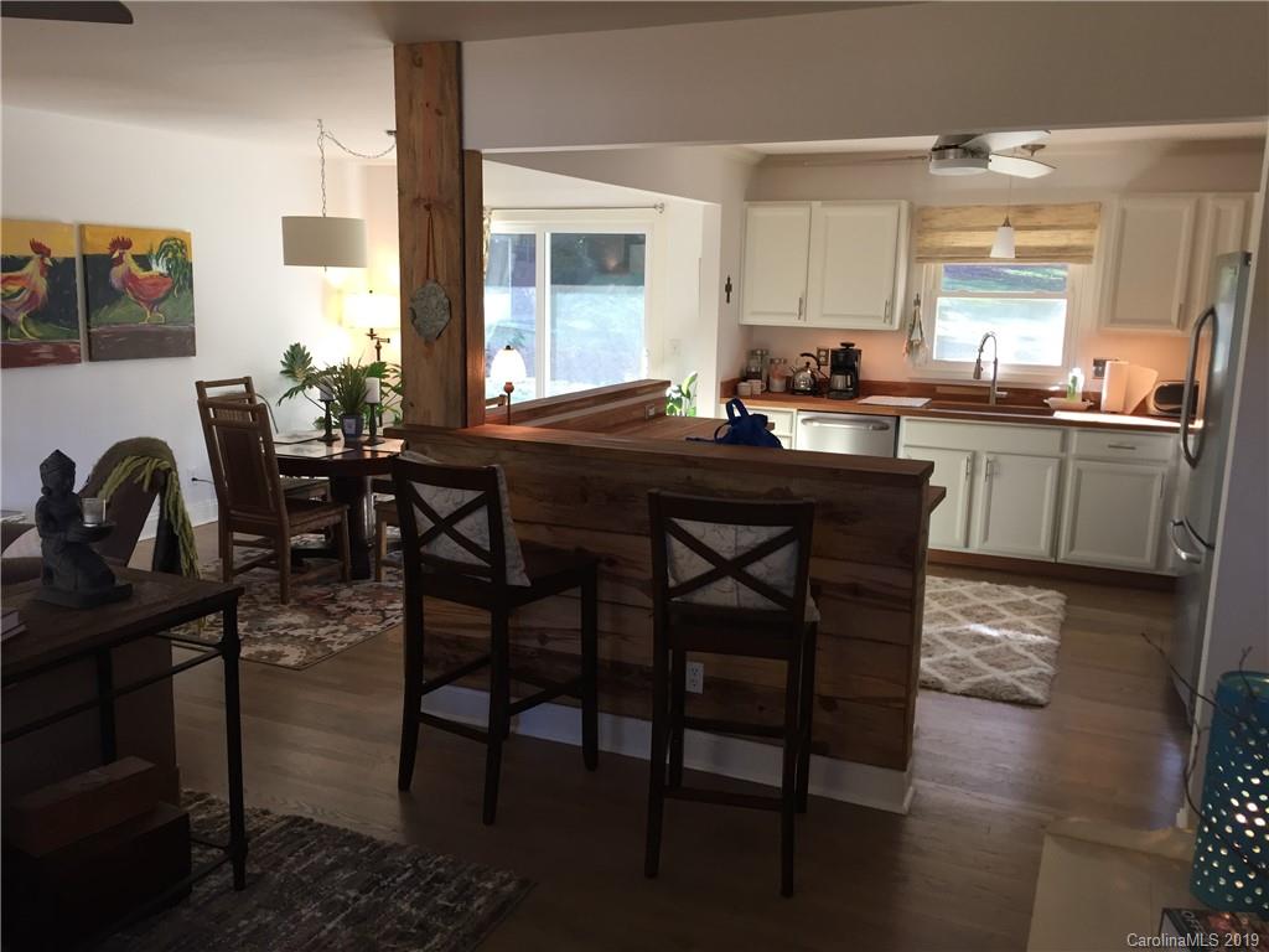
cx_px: 634
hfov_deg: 61.7
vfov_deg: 48.2
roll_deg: -2.2
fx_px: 1063
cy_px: 476
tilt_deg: -9.2
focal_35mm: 29
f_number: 2.2
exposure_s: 1/40
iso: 32
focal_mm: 4.15
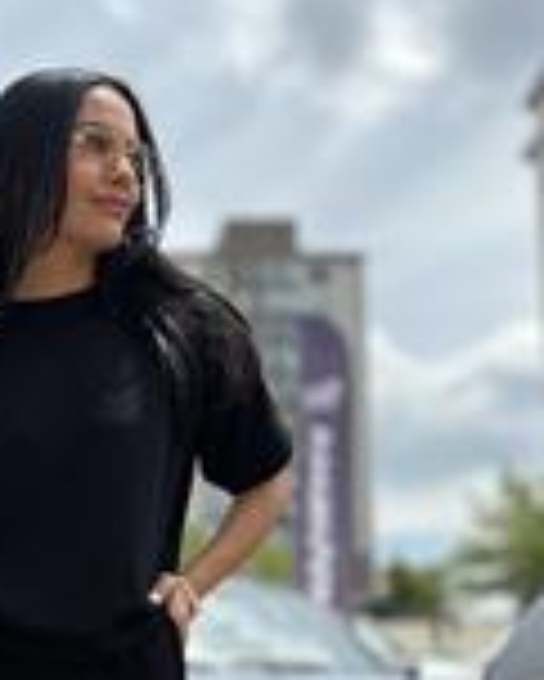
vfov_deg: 28.4
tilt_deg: +6.4
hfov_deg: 23.3
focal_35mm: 64
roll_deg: +0.7
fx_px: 1287
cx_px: 54
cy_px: 619
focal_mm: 6.86
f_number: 1.78
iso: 80
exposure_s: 1/8197
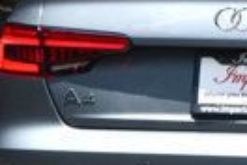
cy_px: 33
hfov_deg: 3.4
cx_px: 389
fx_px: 4089
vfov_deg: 2.3
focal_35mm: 596
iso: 160
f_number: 8
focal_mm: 82
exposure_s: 1/250
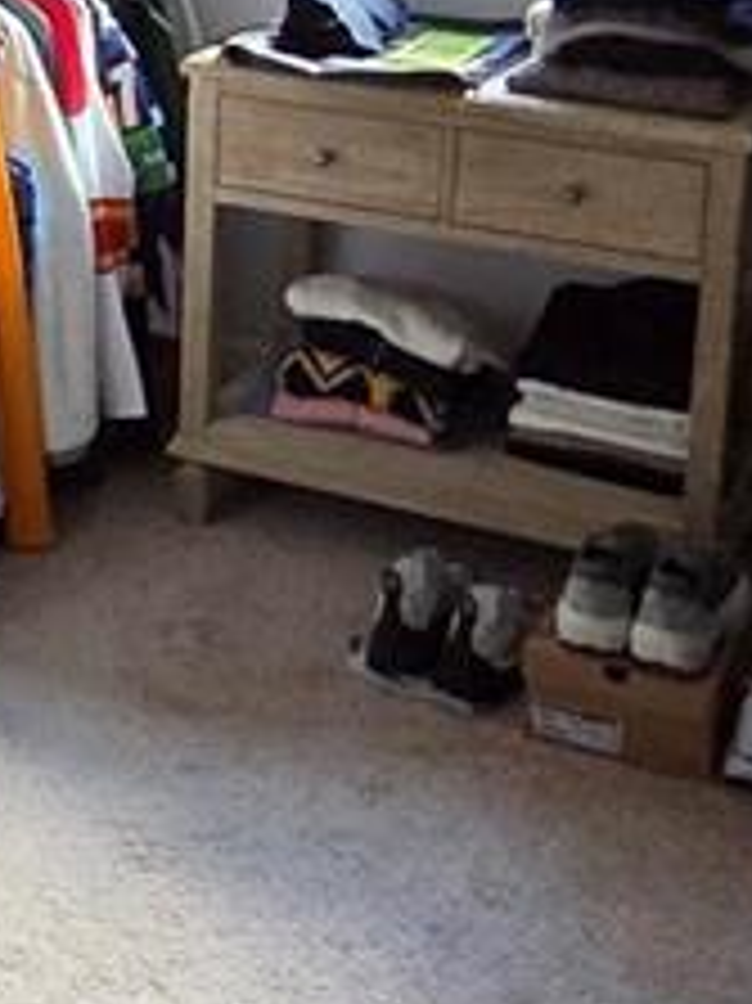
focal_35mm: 70
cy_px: -54
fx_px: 2030
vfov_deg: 26.0
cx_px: -59
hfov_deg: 20.1
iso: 1250
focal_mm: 2.2
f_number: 2.2
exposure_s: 1/60
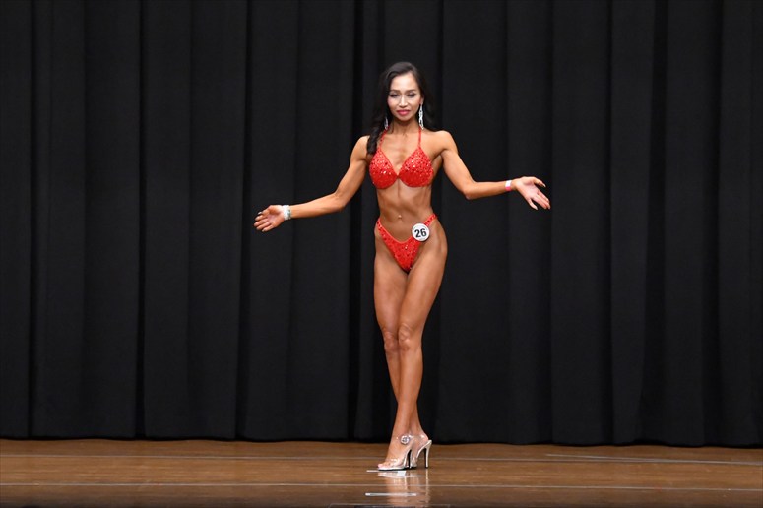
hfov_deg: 9.2
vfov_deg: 6.1
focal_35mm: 225
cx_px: 382
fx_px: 4766
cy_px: 254
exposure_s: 1/400
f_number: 5.6
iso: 8000
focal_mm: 150
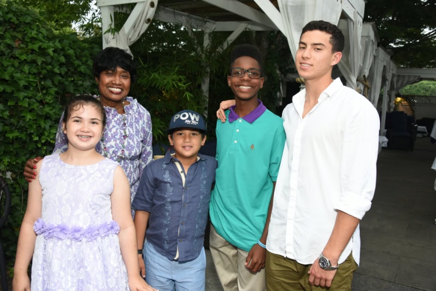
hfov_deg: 55.8
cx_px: 218
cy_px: 146
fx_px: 412
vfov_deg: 38.9
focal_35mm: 34
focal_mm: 34
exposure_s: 1/125
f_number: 5
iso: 640
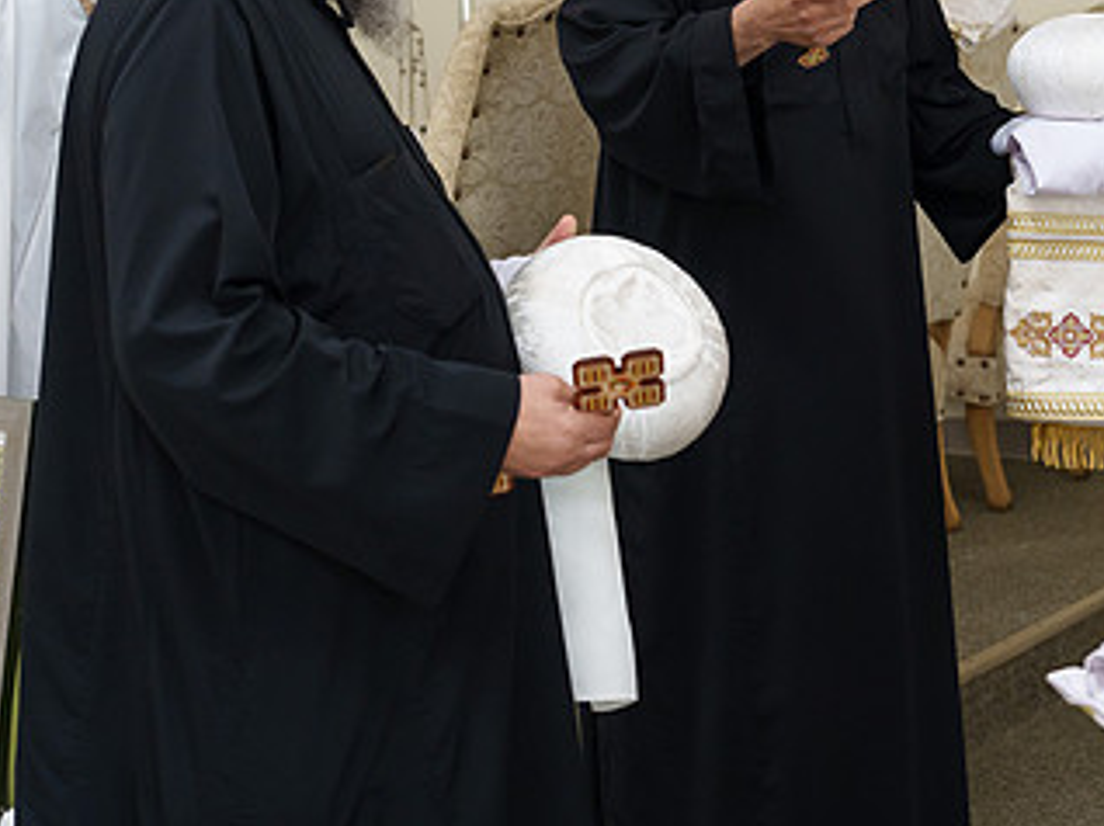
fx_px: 2390
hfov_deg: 25.7
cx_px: 819
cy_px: 165
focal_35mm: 75
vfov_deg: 19.4
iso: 1600
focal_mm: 42
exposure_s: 1/160
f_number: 3.5
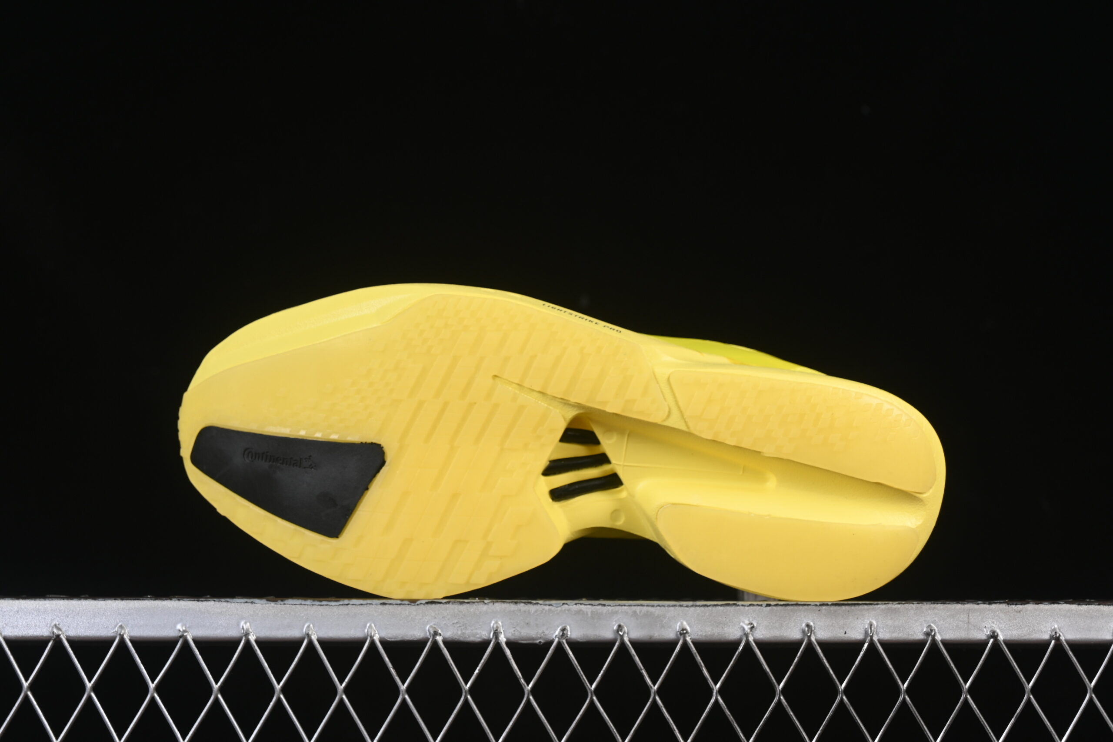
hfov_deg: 27.0
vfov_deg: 18.2
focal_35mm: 75
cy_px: 371
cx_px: 556
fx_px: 2319
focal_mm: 50
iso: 160
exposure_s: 1/80
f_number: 8
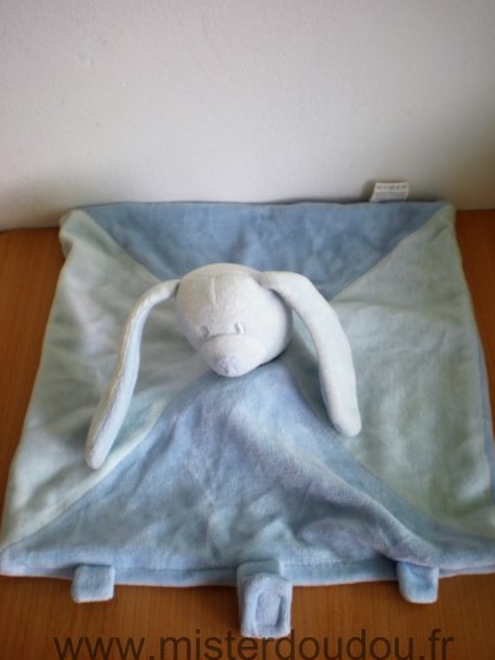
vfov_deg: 46.8
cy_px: 325
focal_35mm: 40
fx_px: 762
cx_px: 252
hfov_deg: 36.0
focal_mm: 6.3
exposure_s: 1/60.2
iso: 69
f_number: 3.1
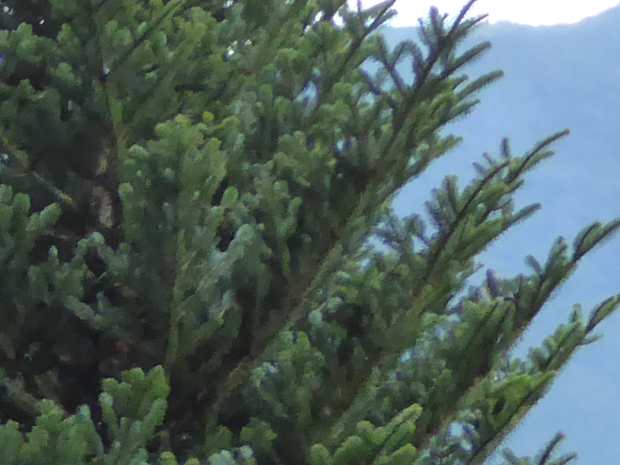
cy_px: 577
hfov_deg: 5.0
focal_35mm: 384
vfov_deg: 3.9
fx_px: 6879
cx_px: -750
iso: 400
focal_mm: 10.9
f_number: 4.3
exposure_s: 1/250
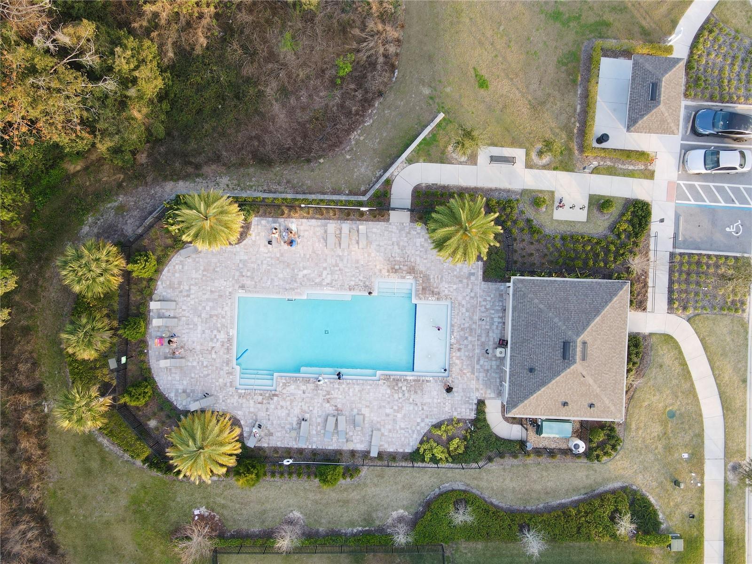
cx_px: 376
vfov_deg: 56.8
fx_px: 521
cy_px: 282
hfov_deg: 71.6
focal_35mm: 24
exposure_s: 1/50
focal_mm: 4.5
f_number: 2.8
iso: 100
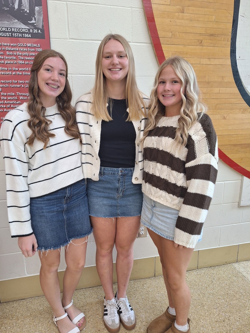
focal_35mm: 23
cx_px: 125
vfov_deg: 73.9
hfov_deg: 58.9
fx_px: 221
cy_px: 166
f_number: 1.8
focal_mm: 5.54
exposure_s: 1/40
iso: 250
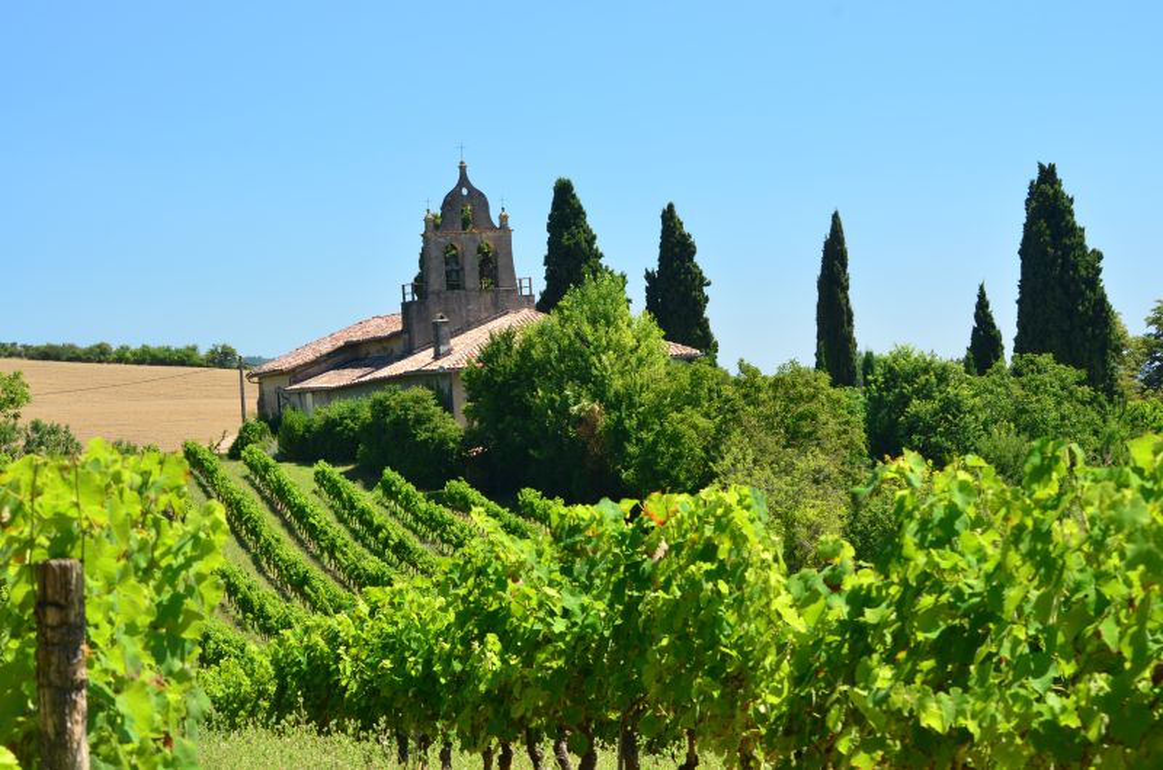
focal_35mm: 87
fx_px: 2805
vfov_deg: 15.6
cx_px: 582
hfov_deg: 23.4
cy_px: 385
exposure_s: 1/50
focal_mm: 58
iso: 100
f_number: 8
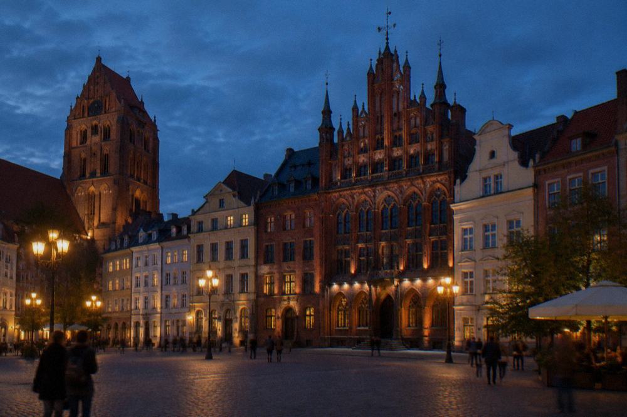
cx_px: 314
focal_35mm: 35
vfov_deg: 37.8
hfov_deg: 54.5
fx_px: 609
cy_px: 208
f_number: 5
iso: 6400
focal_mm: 35
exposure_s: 1/60
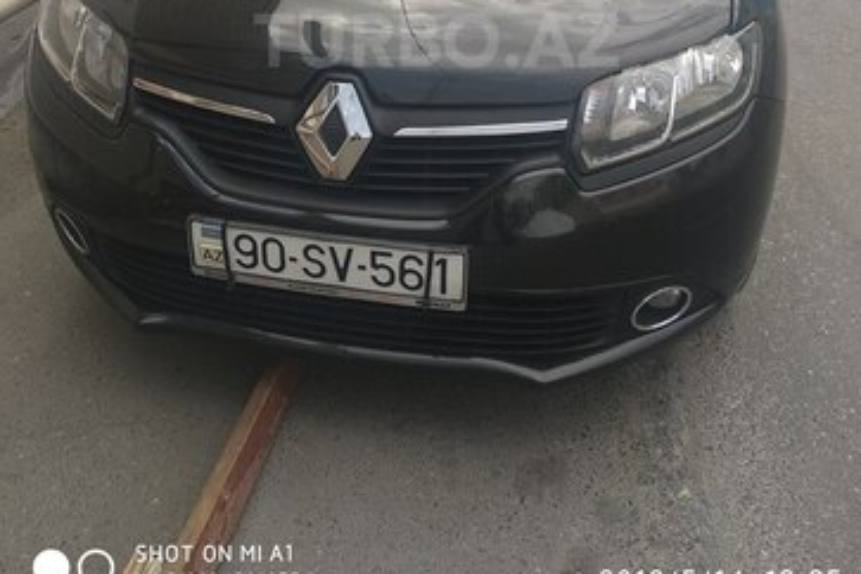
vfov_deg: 33.7
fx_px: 885
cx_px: 436
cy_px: 40
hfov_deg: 51.9
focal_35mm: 37
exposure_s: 1/393
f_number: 2.2
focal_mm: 3.81
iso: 100
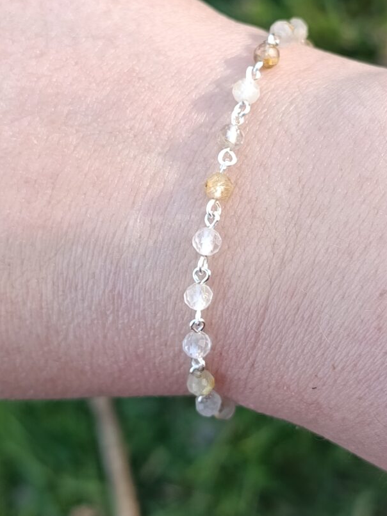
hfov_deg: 24.0
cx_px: 225
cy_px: 197
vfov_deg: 31.6
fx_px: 910
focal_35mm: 61
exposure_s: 1/100
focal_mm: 5.24
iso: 80
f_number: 1.7
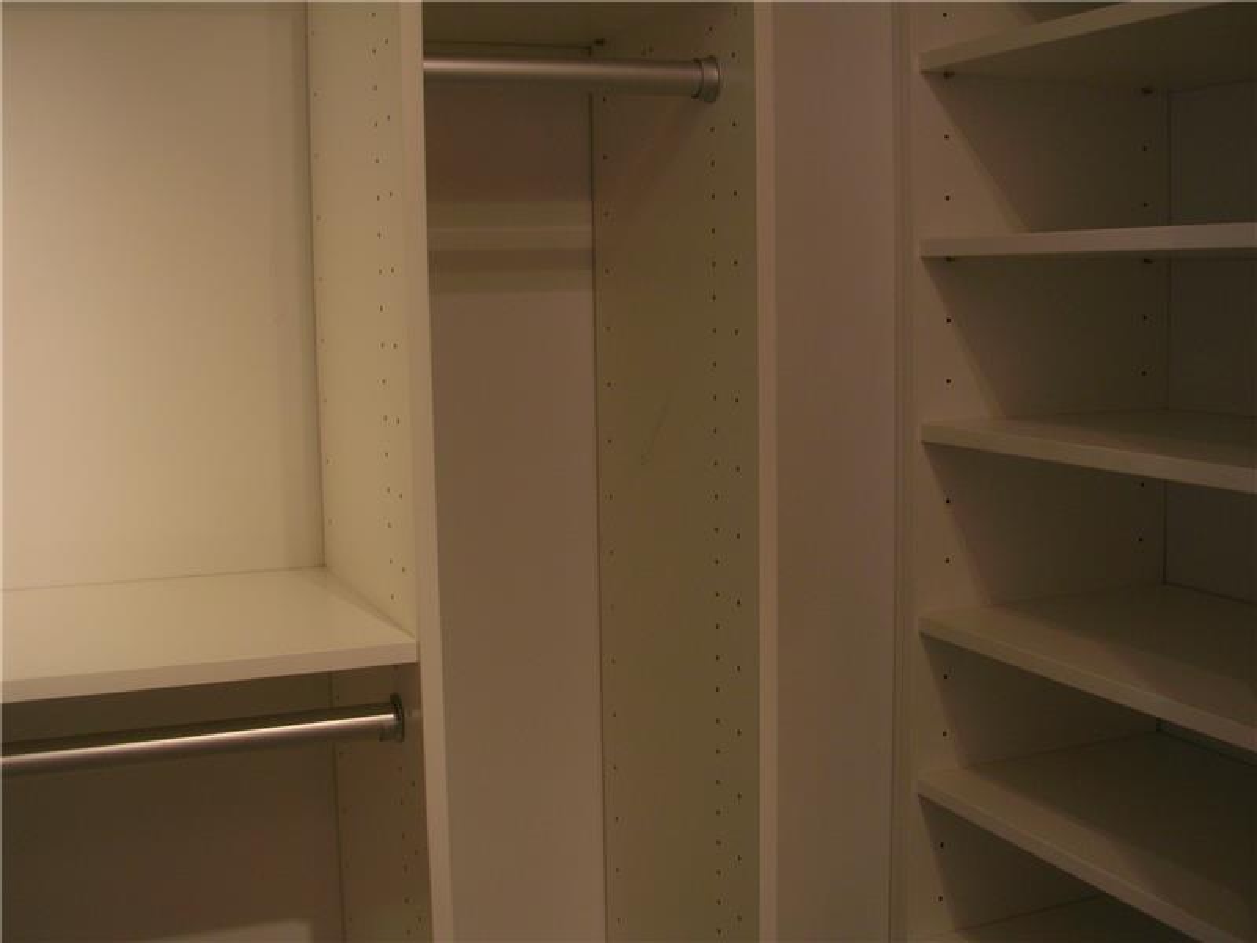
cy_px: 472
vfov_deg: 37.7
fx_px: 1380
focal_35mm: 38
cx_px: 628
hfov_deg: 49.0
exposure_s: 1/46
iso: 50
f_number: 2.8
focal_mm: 5.8
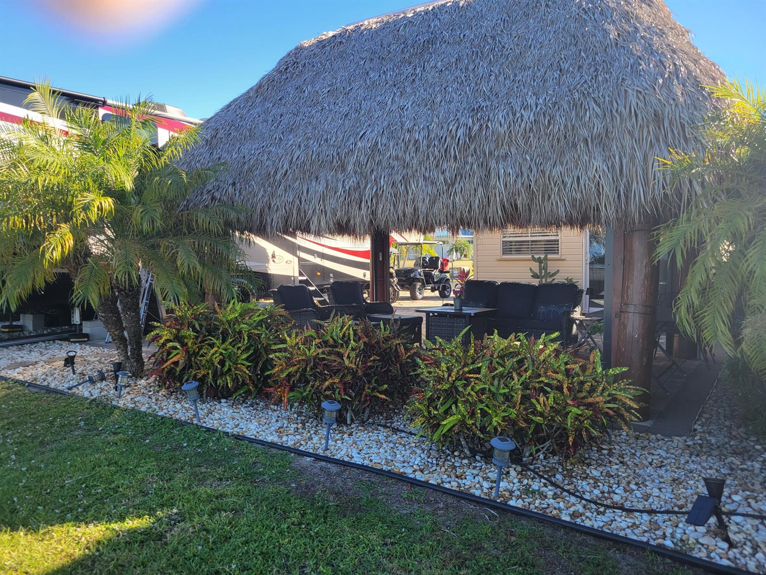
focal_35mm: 26
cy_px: 288
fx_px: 575
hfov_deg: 67.3
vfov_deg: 53.1
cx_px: 383
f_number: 1.8
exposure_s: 1/572
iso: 40
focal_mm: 5.4
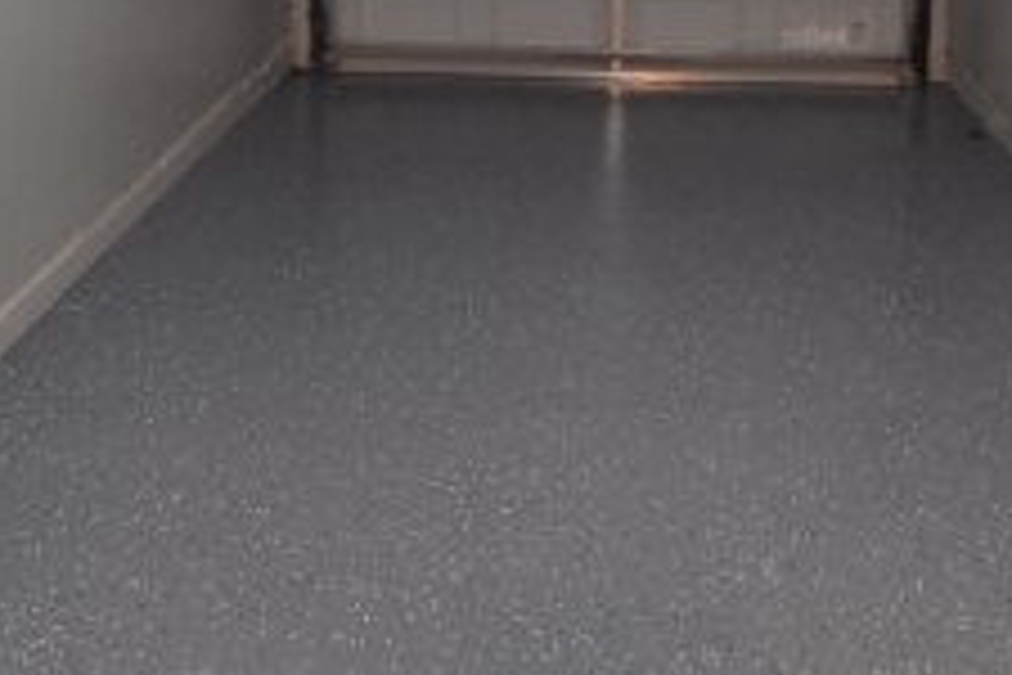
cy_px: -117
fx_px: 1349
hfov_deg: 41.0
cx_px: 598
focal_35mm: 48
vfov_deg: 25.4
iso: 800
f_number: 3.5
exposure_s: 1/20
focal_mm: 10
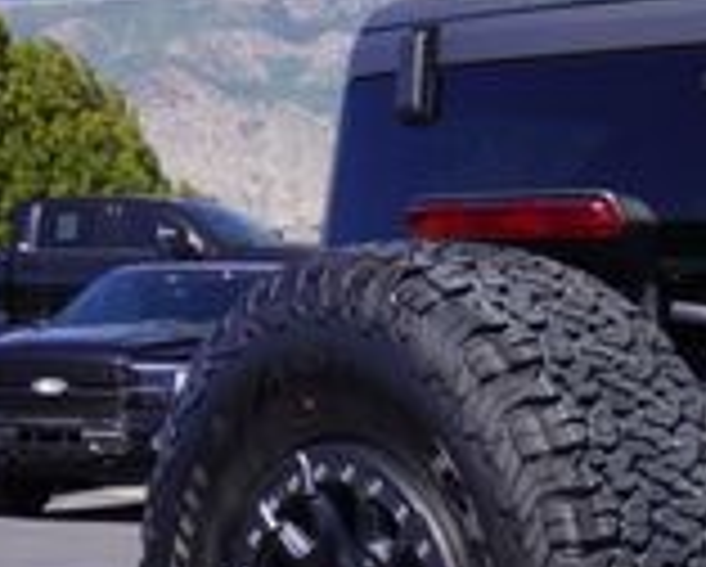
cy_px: 801
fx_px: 3117
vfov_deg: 10.1
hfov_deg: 11.8
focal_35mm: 149
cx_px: 1327
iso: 100
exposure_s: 1/125
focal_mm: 26
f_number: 10
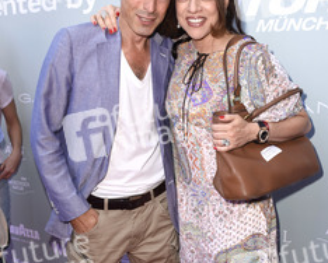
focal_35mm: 48
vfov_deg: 31.0
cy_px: 199
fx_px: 467
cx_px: 175
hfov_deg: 38.7
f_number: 6.3
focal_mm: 20
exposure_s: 1/160
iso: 320
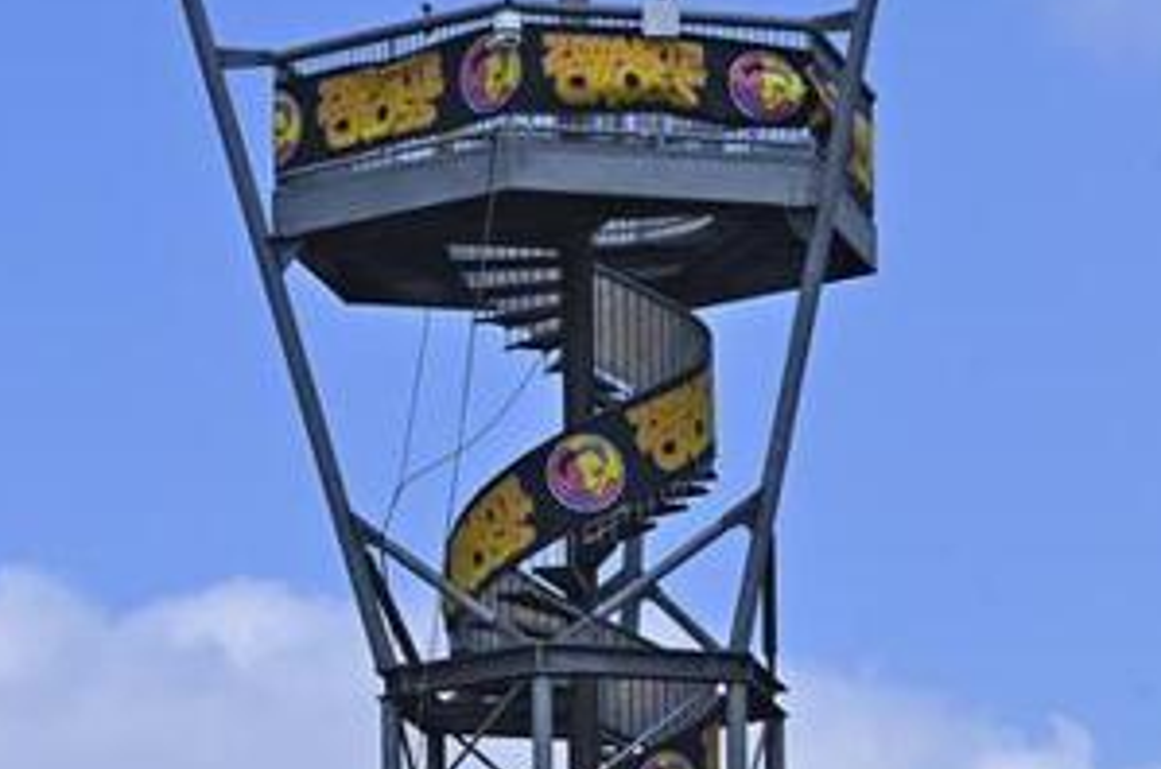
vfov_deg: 4.1
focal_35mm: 332
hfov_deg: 6.2
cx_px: 846
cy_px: 1171
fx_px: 10684
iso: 1600
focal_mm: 100
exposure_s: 1/2500
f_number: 13
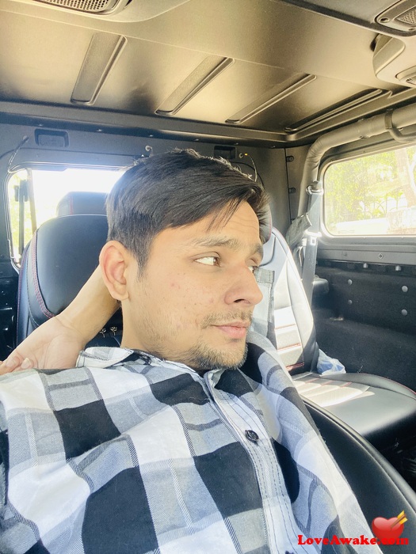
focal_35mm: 23
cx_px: 208
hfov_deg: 58.9
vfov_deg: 73.9
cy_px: 277
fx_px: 369
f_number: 2.2
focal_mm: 2.71
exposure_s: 1/60
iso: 160
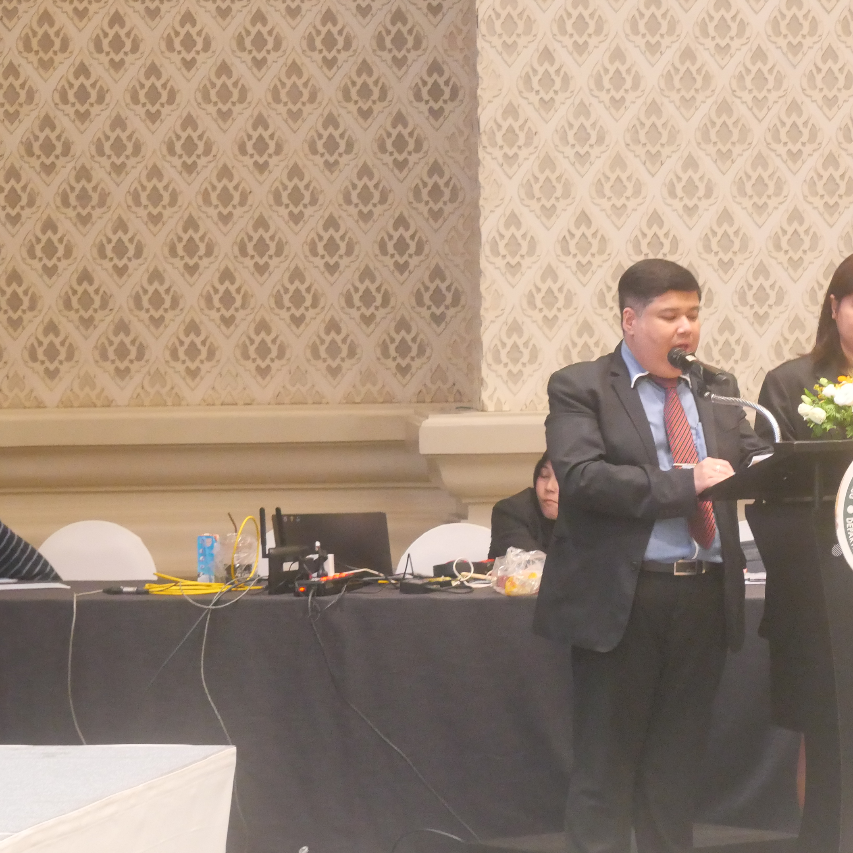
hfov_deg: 9.4
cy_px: 478
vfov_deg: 9.5
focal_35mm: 185
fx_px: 5158
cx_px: 737
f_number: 5.6
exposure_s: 1/15
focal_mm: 60
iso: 3200
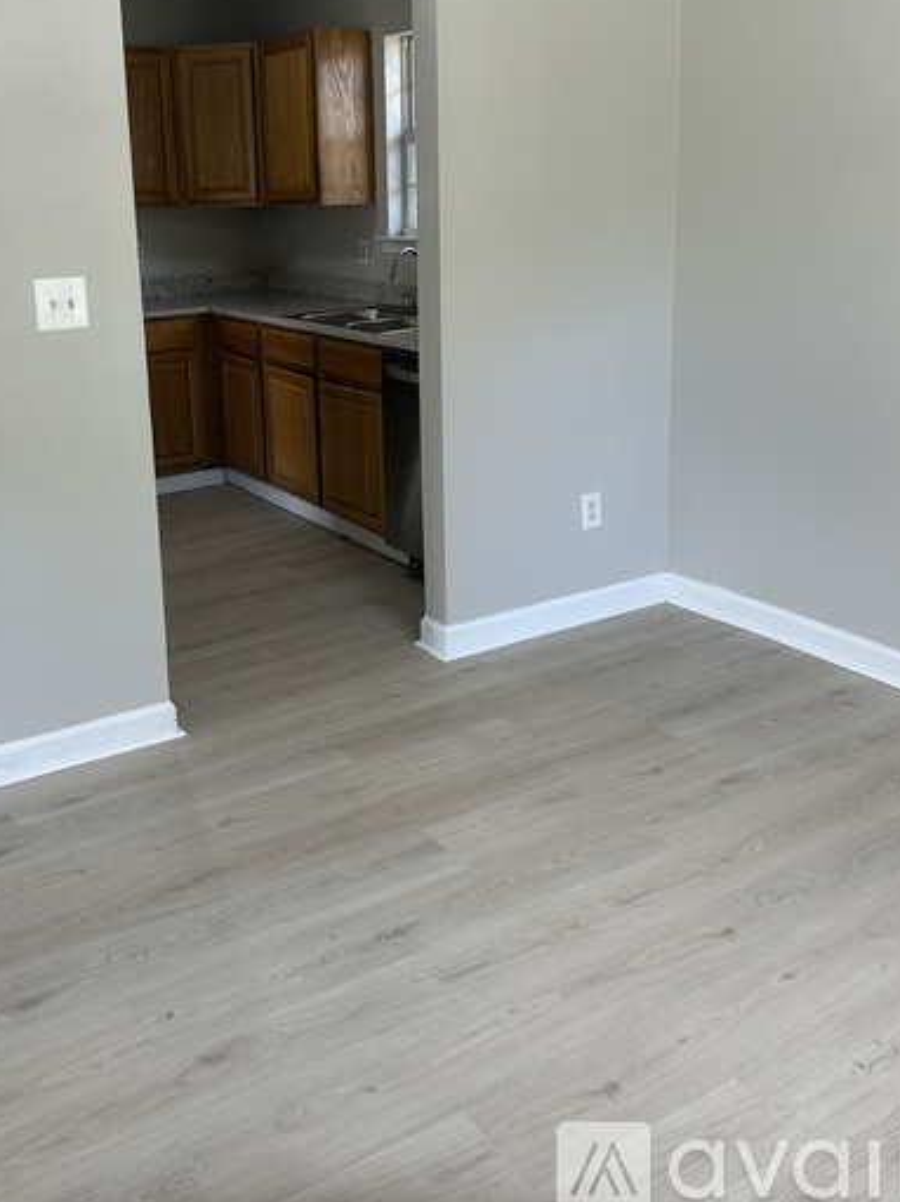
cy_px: 430
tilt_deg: -10.2
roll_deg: +1.8
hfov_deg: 41.5
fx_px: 1180
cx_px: 349
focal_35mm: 34
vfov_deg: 53.2
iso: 80
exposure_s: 1/120
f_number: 1.5
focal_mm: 5.7
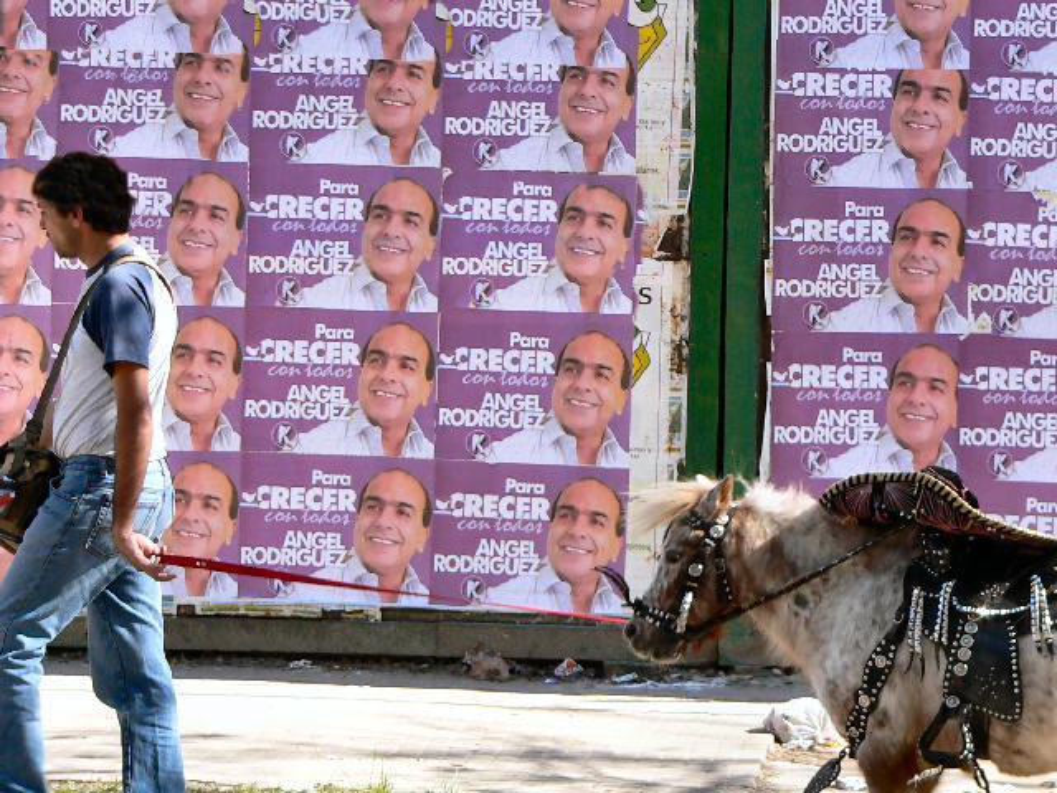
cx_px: 528
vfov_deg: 12.7
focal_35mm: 117
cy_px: 396
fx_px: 3573
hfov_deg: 16.8
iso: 100
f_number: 4
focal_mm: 19.5
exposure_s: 1/160
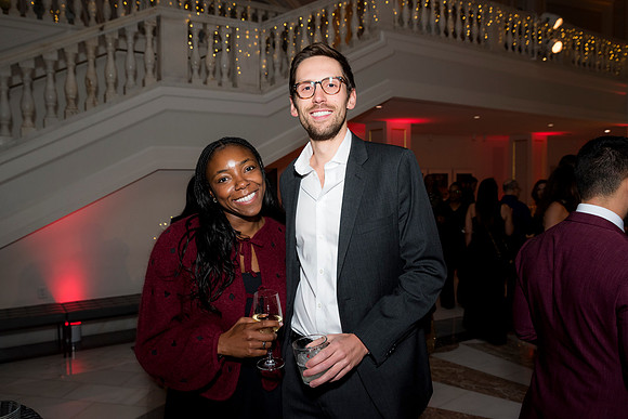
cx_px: 313
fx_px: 557
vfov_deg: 41.2
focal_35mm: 32
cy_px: 209
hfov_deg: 58.8
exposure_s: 1/125
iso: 800
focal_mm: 31
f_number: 5
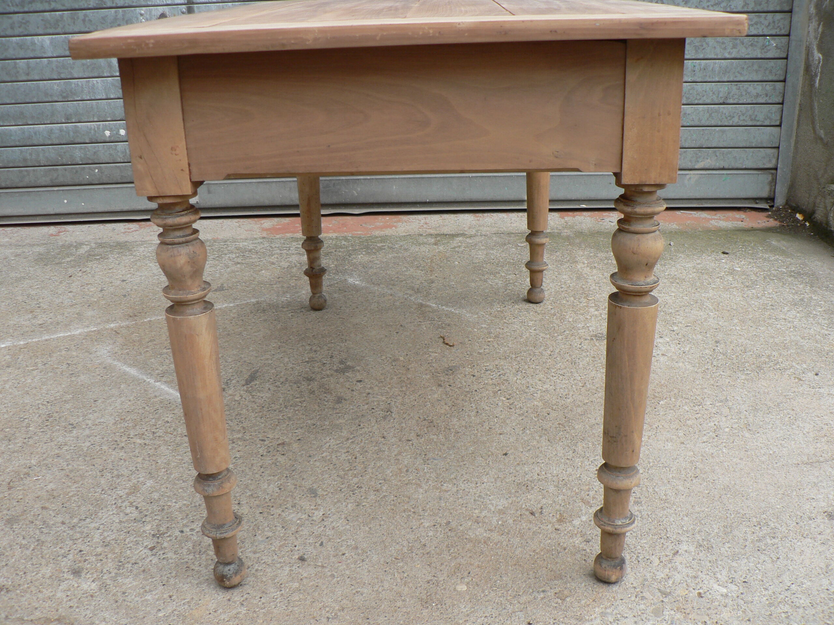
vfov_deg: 39.7
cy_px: 312
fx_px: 867
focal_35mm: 36
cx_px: 417
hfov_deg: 51.4
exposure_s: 1/200
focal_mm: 6
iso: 80
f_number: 2.8
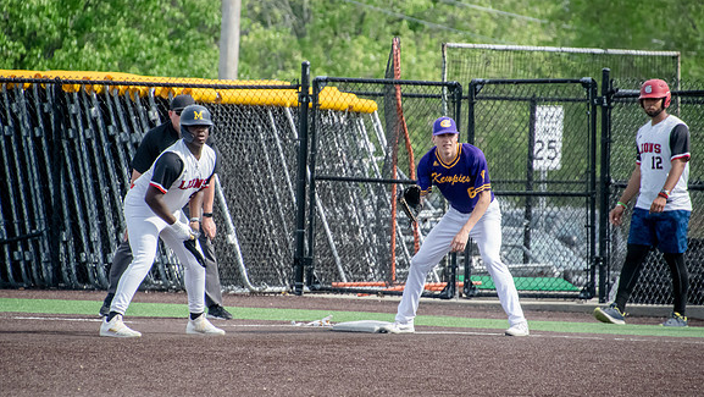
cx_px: 351
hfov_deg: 4.6
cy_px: 206
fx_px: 8851
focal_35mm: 474
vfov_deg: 2.6
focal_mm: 300
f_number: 6.3
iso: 2500
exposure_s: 1/3200
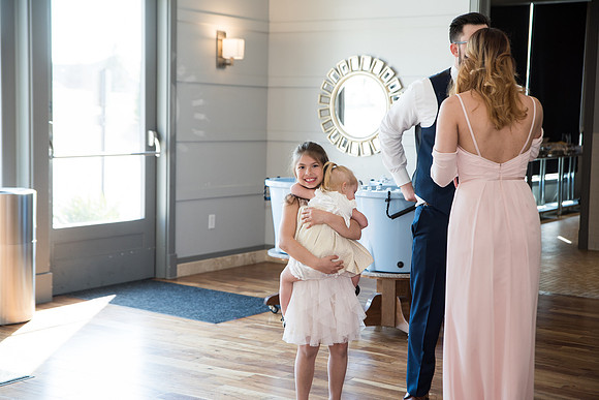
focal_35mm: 62
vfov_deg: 21.9
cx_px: 300
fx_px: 1032
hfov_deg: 32.4
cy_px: 200
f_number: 3.2
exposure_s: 1/160
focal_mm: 62
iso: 320
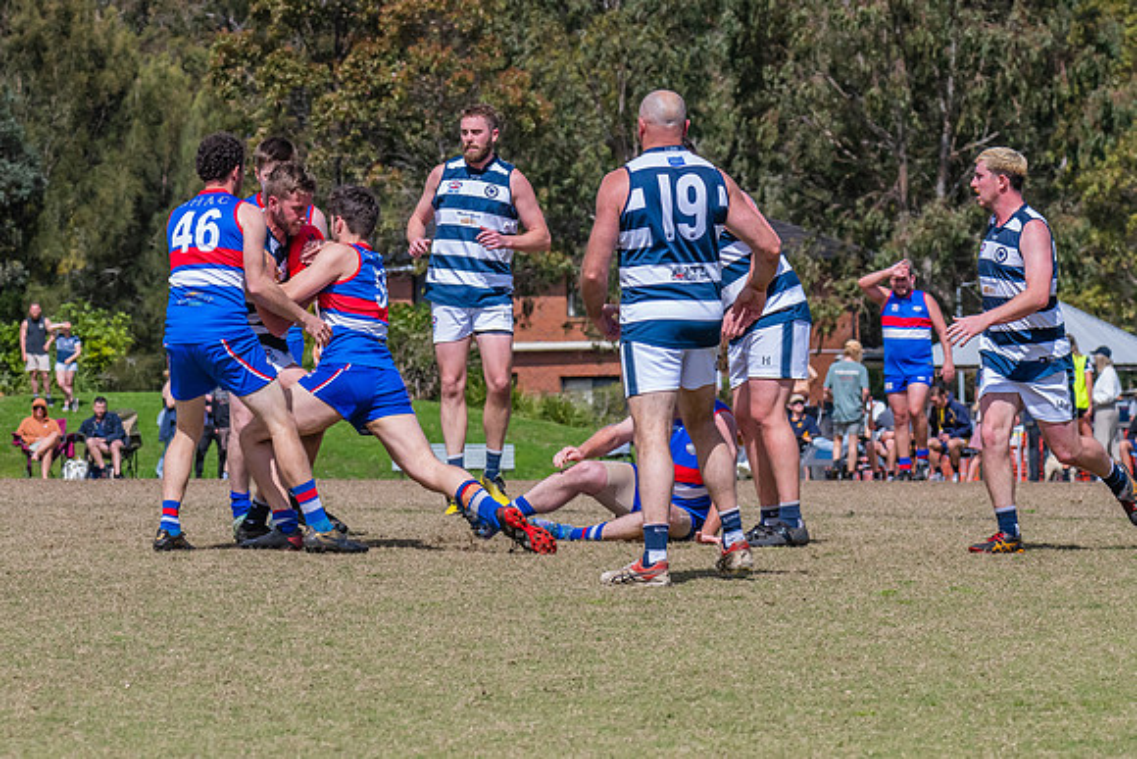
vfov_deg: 5.3
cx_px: 274
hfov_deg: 7.9
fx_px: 8243
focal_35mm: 261
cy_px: 350
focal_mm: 170
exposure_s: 1/1600
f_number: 9
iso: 800
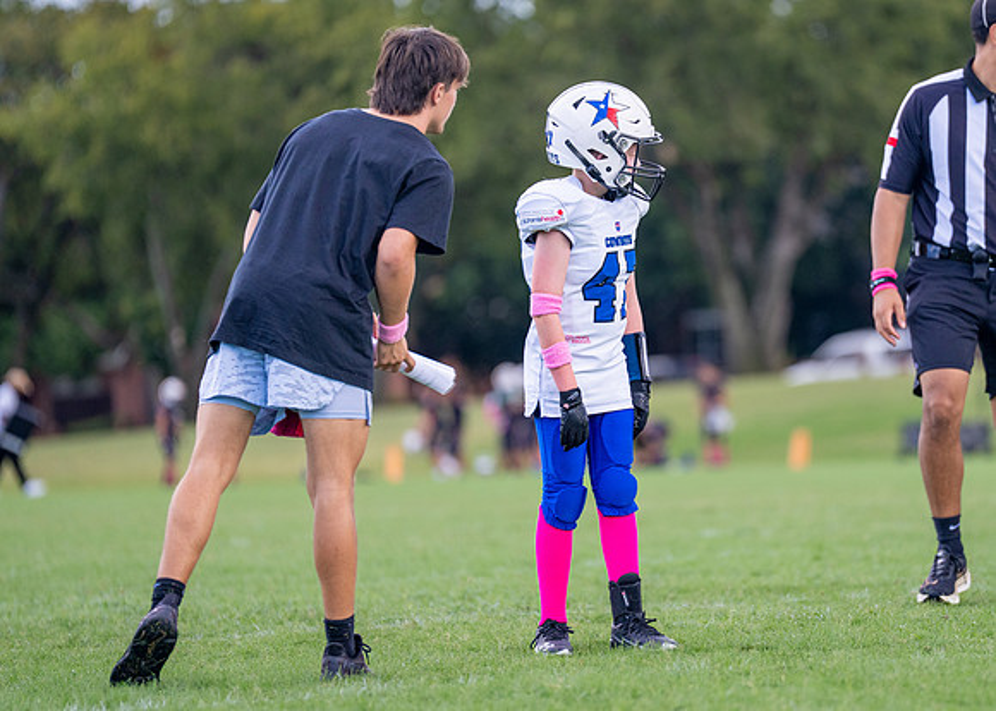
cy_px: 344
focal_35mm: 273
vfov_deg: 5.3
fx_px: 7708
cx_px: 656
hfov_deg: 7.4
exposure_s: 1/2500
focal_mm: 200
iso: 500
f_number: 2.8
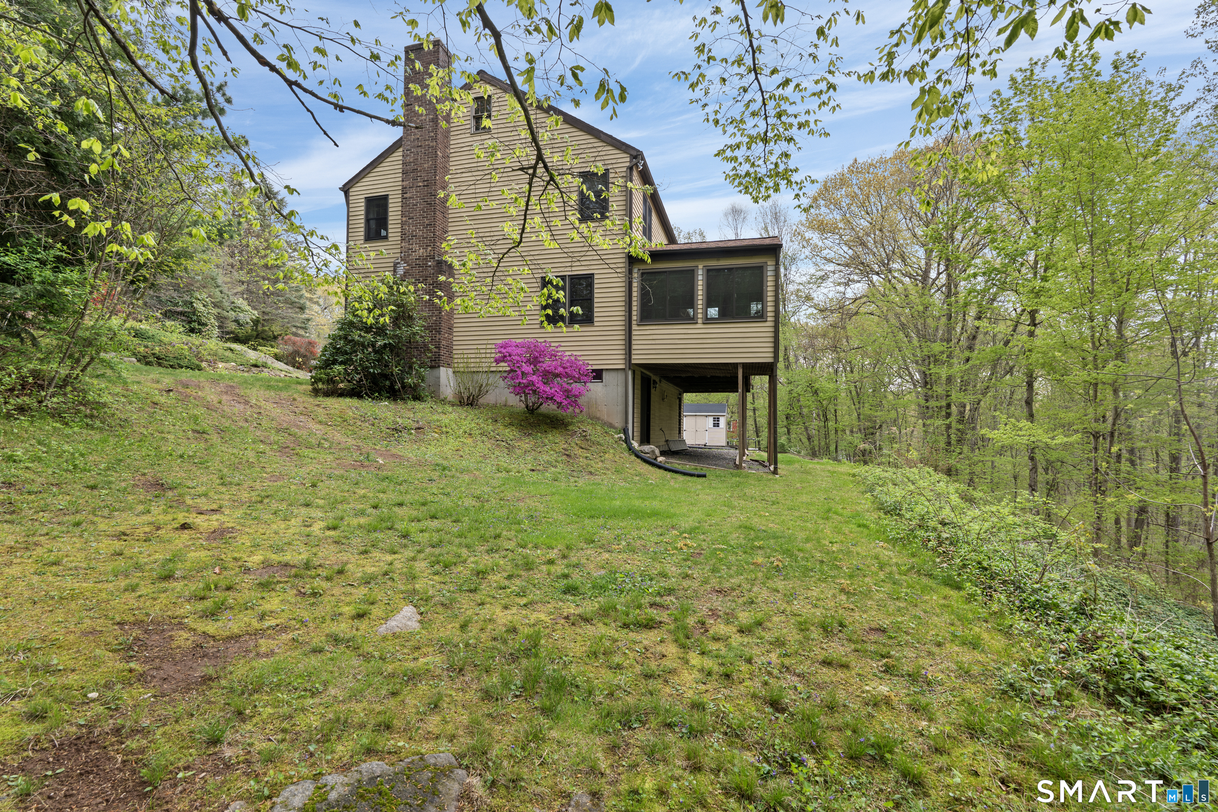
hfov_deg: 95.0
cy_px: 406
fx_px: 558
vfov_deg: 72.1
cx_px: 609
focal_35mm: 16
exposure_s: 1/20
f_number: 8
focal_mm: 16.5
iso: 400
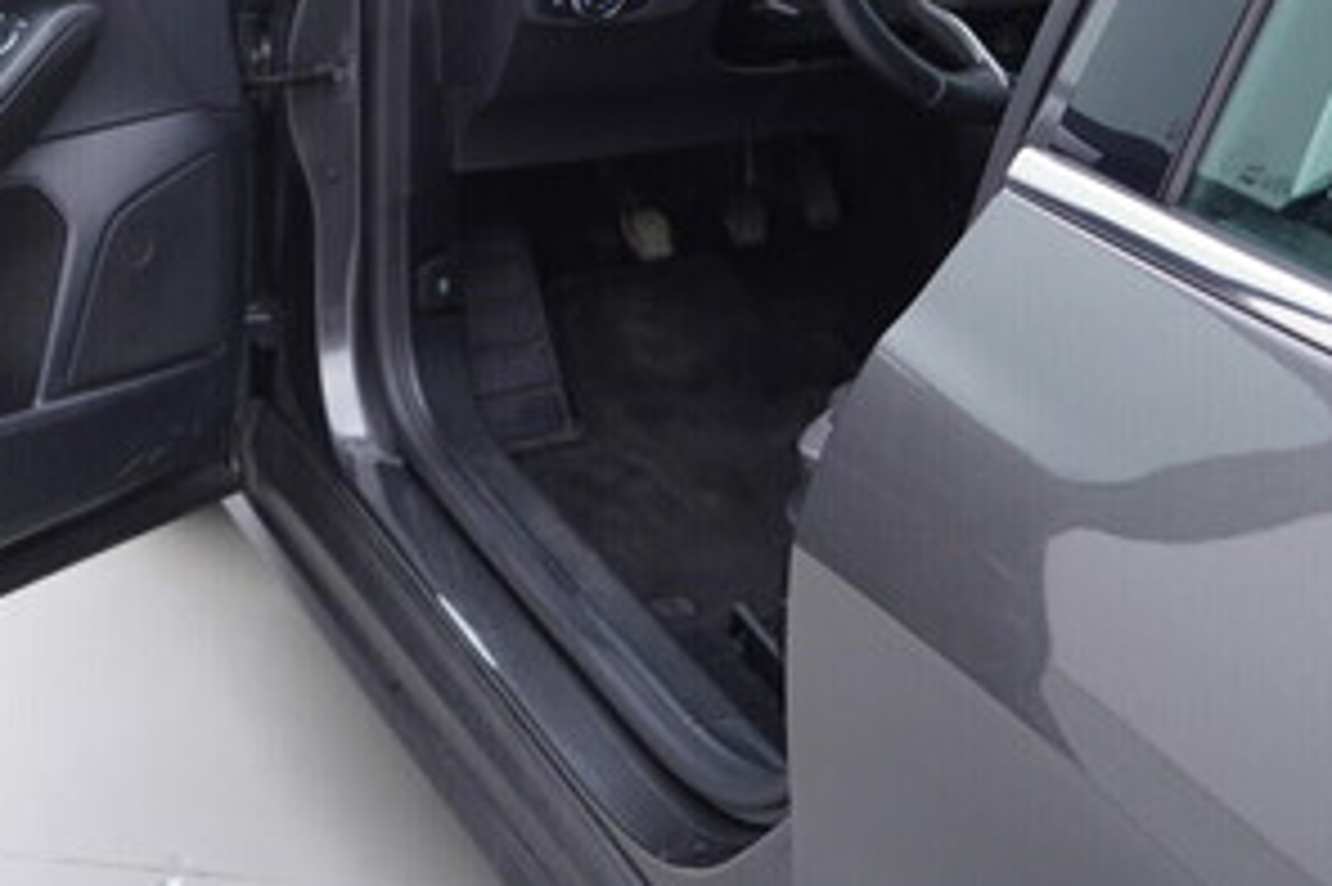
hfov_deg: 29.7
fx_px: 2478
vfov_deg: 20.1
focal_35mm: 67
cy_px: 187
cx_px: 378
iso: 125
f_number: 2.8
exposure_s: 1/40
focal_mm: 24
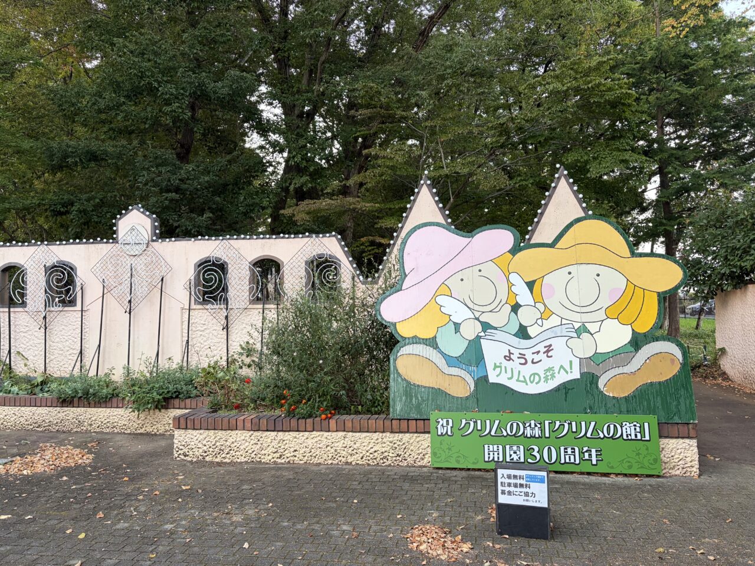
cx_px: 378
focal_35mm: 26
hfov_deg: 67.3
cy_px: 283
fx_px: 567
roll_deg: +2.1
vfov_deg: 53.1
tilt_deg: +3.2
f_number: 1.6
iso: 125
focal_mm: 5.96
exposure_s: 1/60
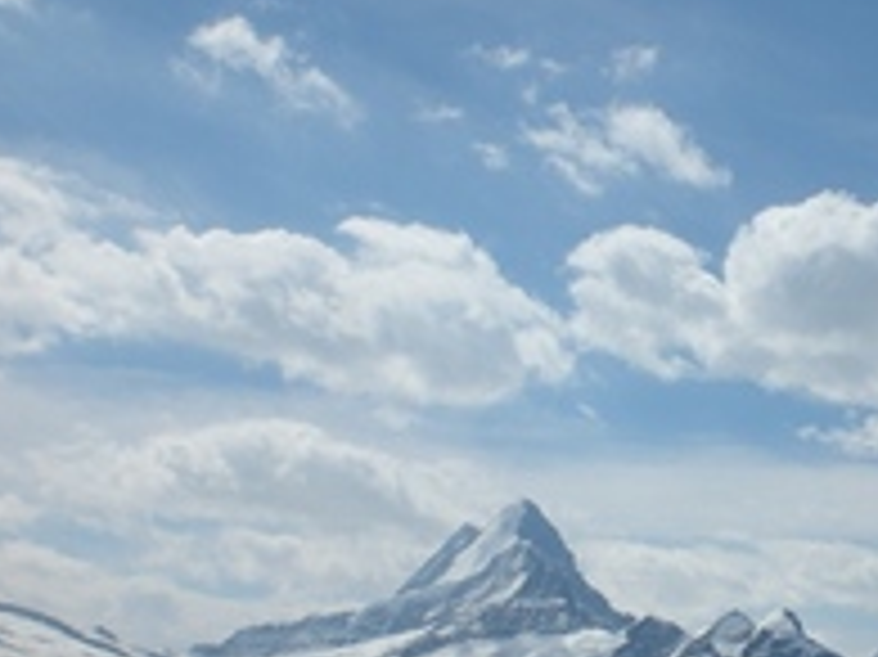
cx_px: 846
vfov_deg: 18.5
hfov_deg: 24.1
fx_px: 1977
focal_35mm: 78
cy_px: 603
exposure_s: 1/2000
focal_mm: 6.3
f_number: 4.4
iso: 50
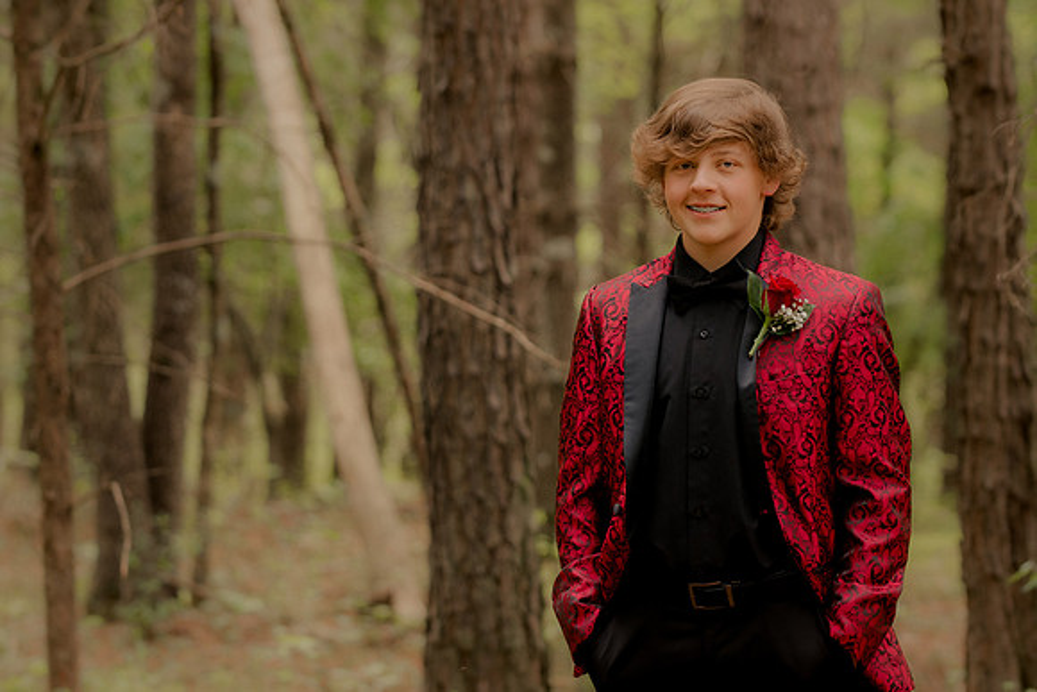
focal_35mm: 128
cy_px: 346
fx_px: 3673
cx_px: 518
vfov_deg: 10.8
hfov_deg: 16.1
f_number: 2.2
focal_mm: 85
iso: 200
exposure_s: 1/320
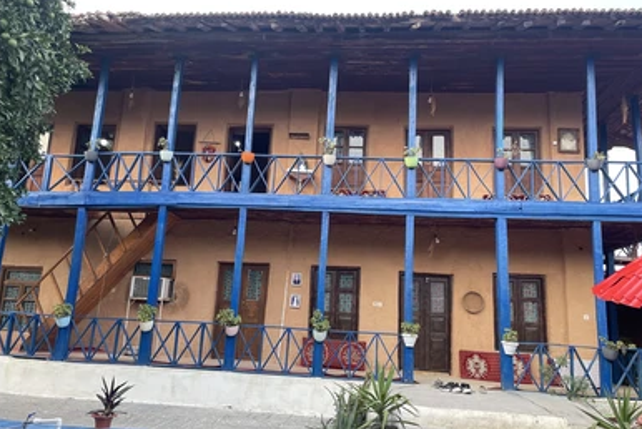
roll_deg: -3.7
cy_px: 228
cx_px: 321
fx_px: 500
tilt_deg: +11.5
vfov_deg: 46.4
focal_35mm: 28
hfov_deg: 65.4
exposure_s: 1/128
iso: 32
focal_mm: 4.2
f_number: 1.6
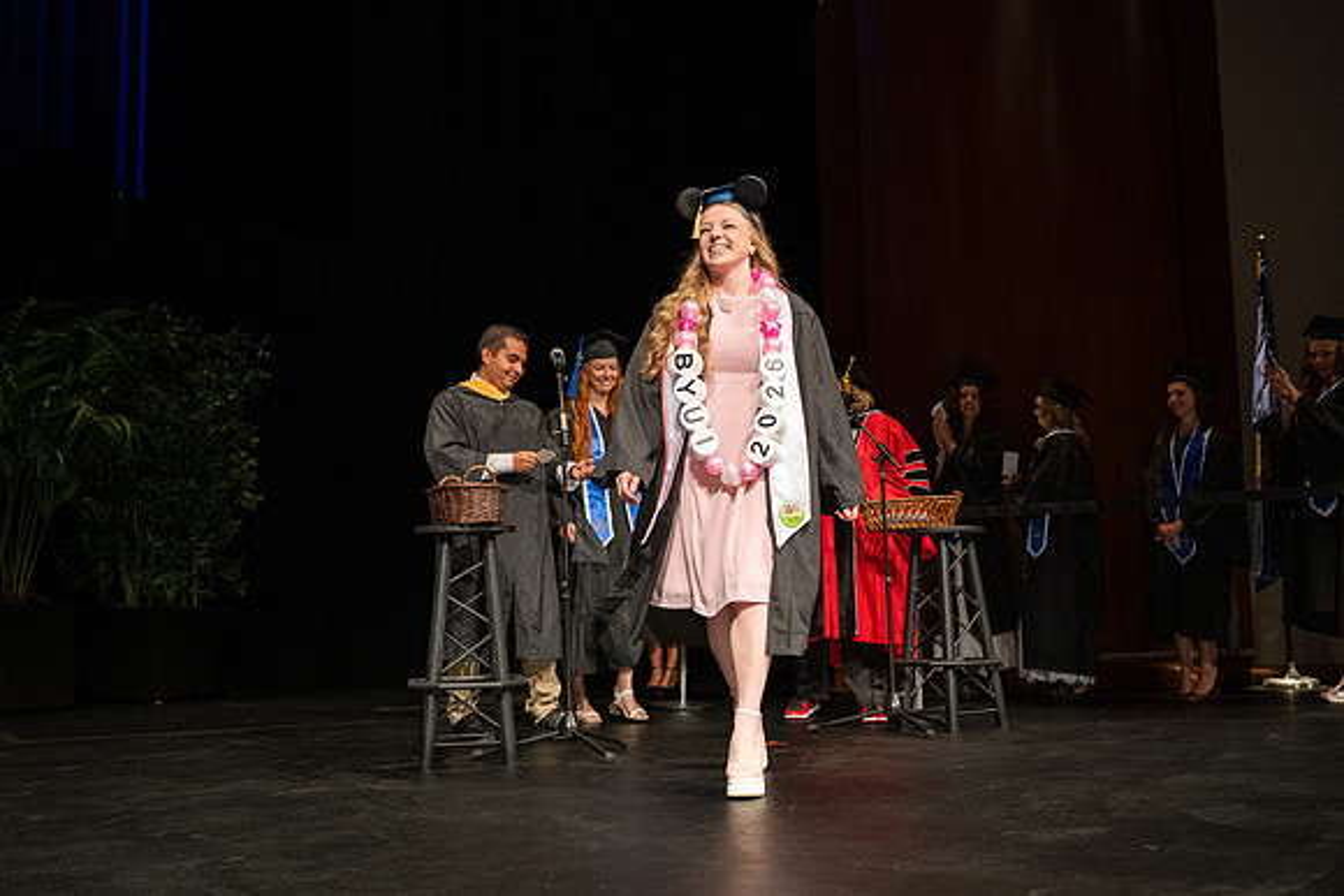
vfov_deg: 36.6
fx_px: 1355
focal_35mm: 36
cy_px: 495
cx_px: 702
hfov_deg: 52.7
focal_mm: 28.5
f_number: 2.8
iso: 2000
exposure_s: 1/400
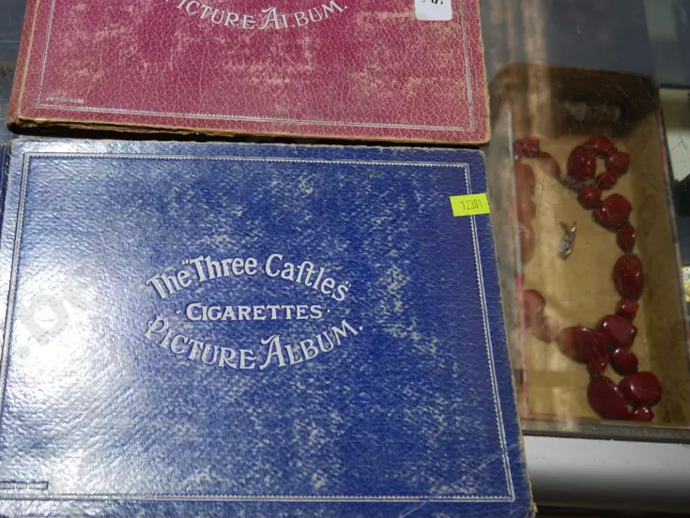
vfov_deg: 36.5
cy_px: 175
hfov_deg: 47.1
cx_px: 234
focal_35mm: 39
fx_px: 778
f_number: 3.5
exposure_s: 1/125
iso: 200
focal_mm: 14
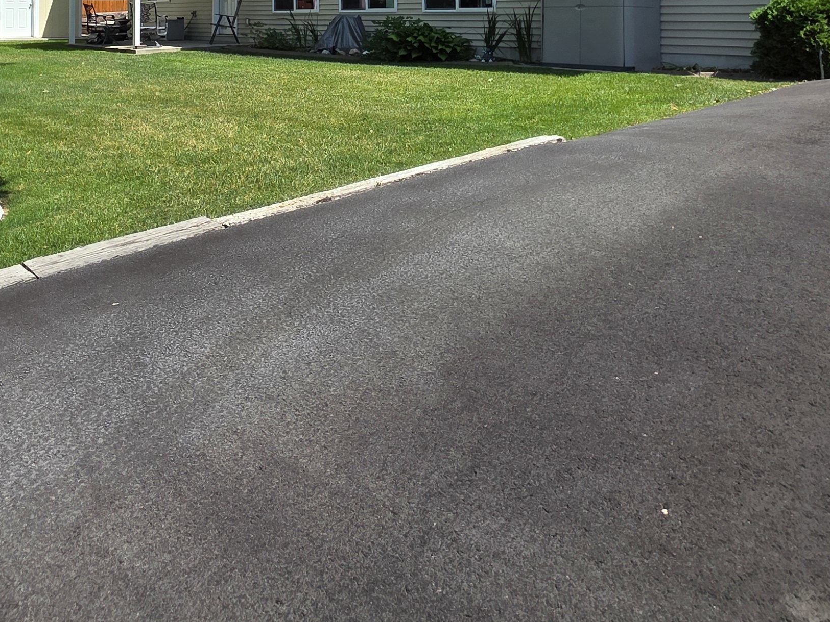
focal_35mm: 32
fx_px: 767
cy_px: -31
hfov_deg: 55.6
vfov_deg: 38.1
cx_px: 277
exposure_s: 1/1659
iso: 40
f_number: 1.9
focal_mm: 2.2
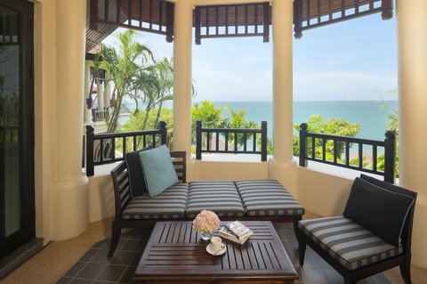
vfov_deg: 64.4
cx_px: 214
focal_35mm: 19
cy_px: 142
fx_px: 225
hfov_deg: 87.0
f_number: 8
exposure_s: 1/200
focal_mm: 19
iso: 320
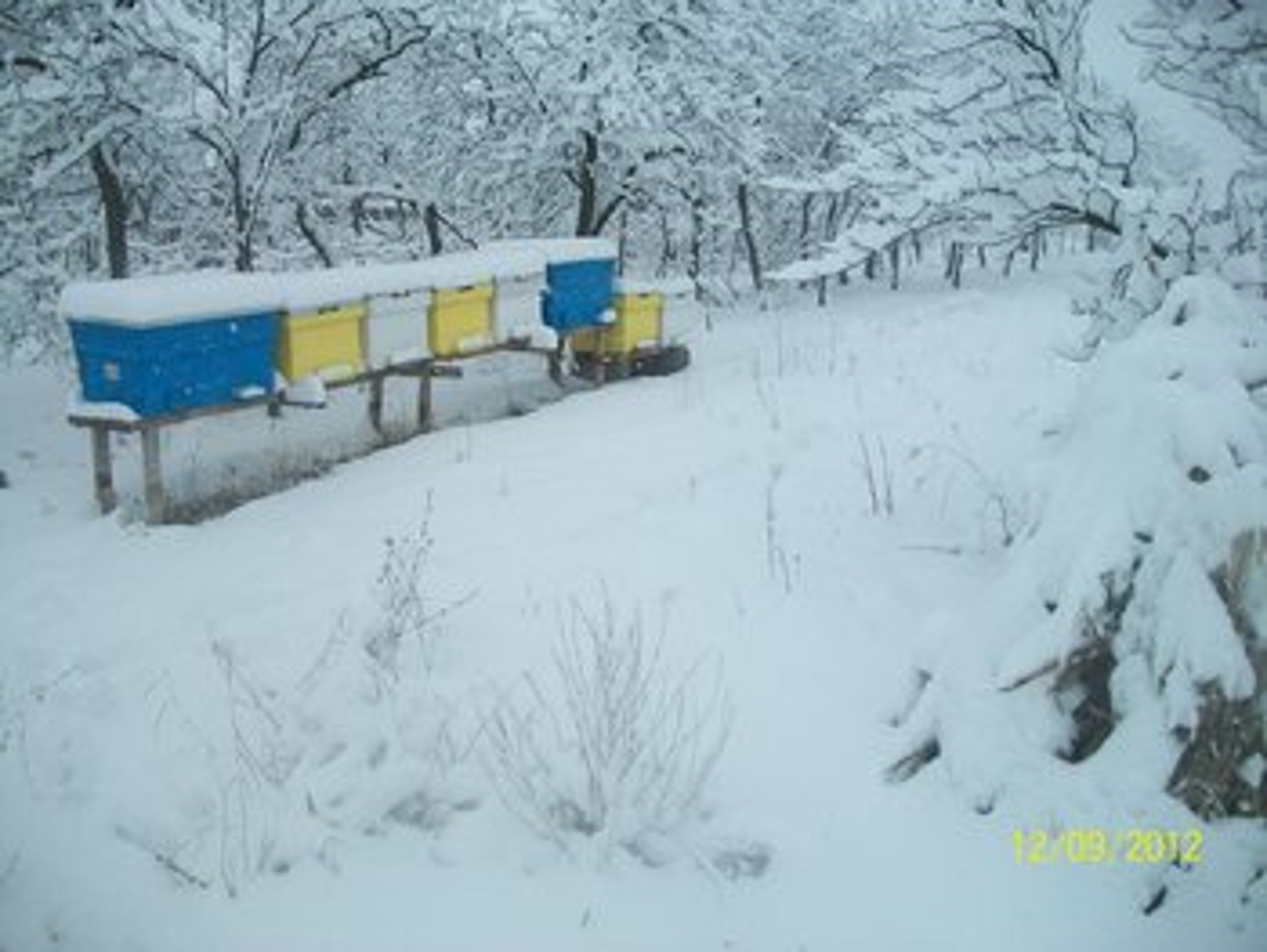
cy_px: 476
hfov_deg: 56.8
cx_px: 634
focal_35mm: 32
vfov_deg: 44.2
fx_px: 1172
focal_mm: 5.7
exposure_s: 1/400
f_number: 2.9
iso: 80
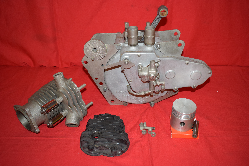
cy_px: 83
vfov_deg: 36.9
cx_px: 124
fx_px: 249
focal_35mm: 36
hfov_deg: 53.1
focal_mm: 24
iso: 640
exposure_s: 1/125
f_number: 5
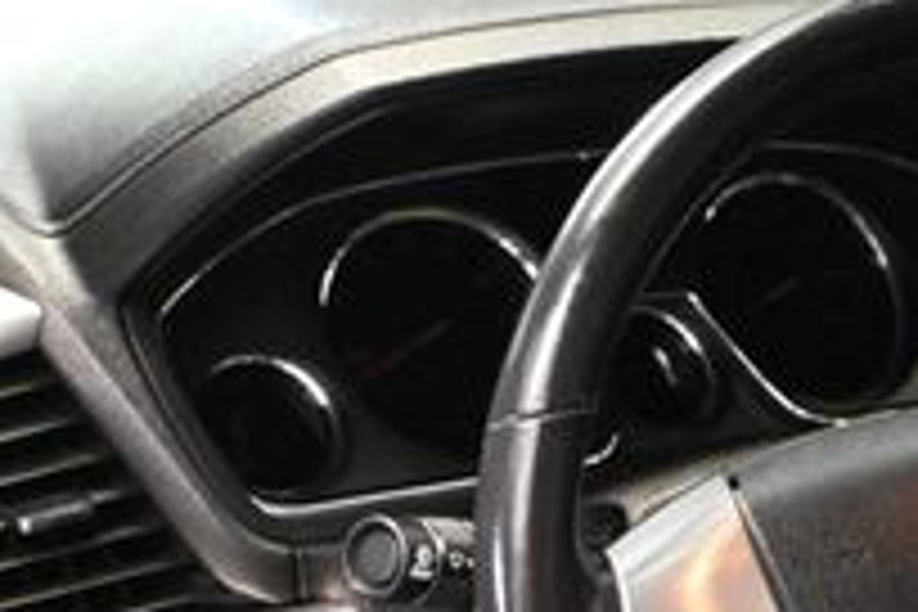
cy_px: 760
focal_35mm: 92
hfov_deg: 21.0
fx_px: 2340
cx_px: 1040
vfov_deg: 14.4
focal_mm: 19.5
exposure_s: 1/60
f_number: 3.8
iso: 8000
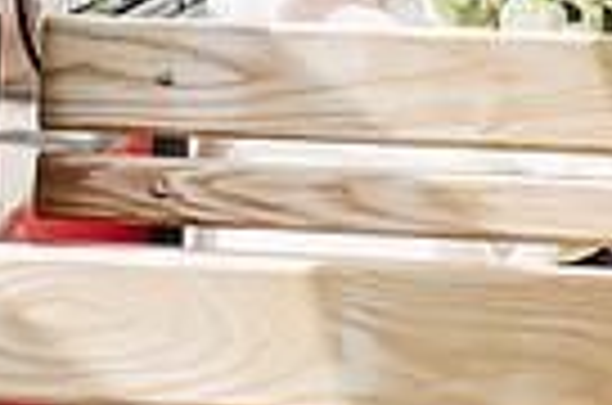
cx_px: 601
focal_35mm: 216
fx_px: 3663
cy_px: -272
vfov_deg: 6.2
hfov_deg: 9.5
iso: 140
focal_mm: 35
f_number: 3.5
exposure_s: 1/250
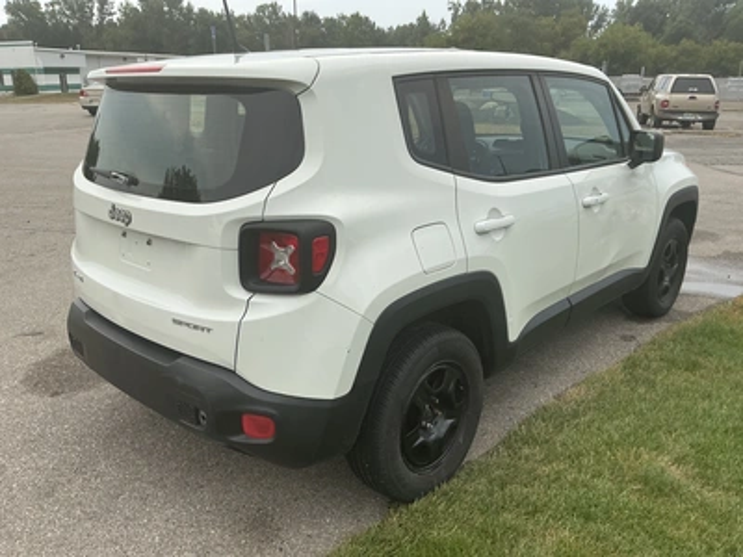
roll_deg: +0.6
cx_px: 372
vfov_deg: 49.7
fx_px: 601
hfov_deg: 63.4
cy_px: 278
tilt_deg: -16.1
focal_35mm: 28
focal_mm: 3
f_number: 1.8
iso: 25
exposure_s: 1/473
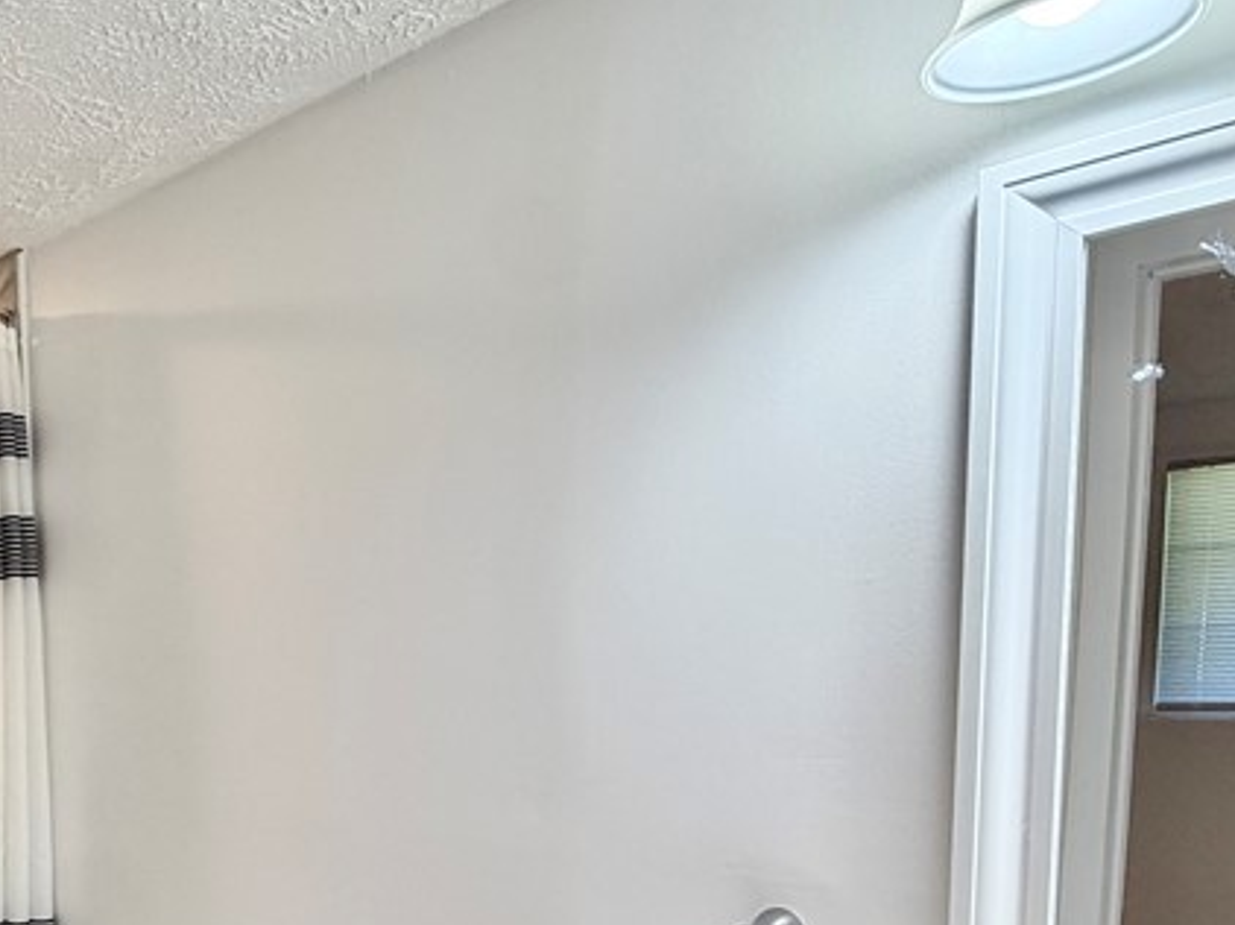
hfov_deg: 49.2
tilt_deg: -5.0
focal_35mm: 34
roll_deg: +0.6
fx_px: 1212
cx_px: 164
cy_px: 773
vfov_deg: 39.7
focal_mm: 2.22
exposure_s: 1/120
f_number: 2.2
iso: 100
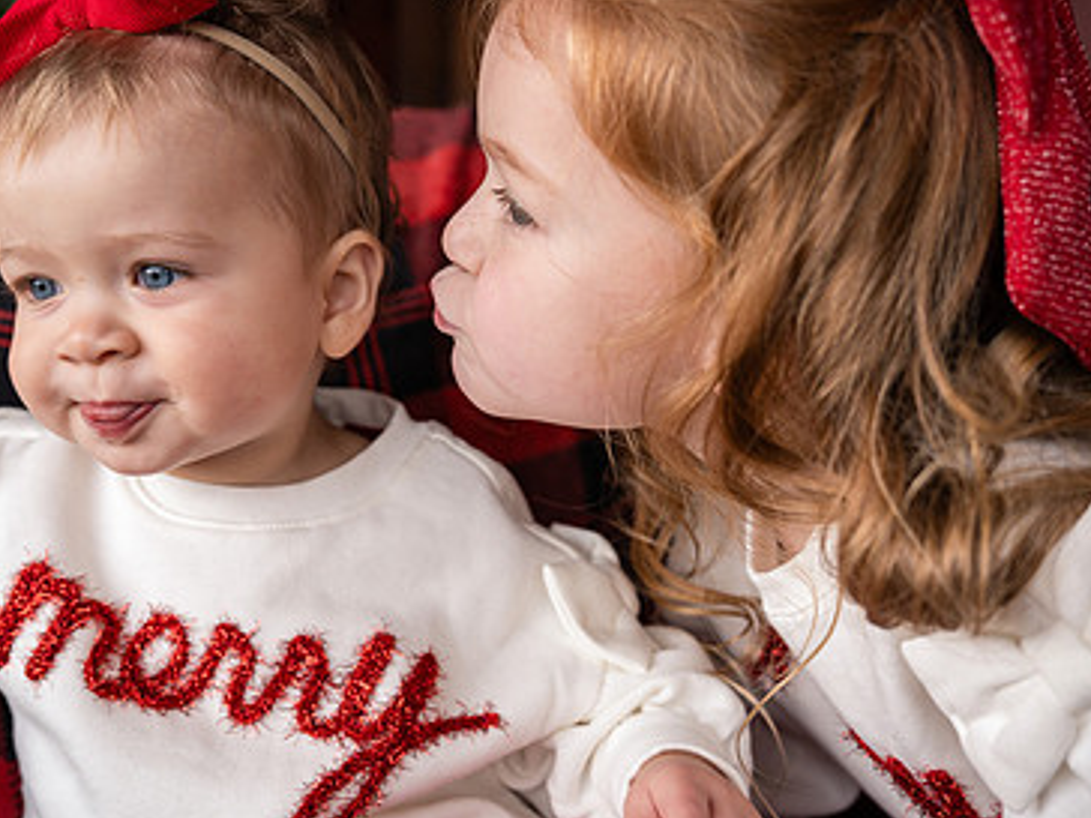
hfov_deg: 38.7
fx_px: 1544
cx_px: 435
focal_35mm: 49
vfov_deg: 29.7
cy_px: 400
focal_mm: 32
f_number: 3.2
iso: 320
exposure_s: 1/250
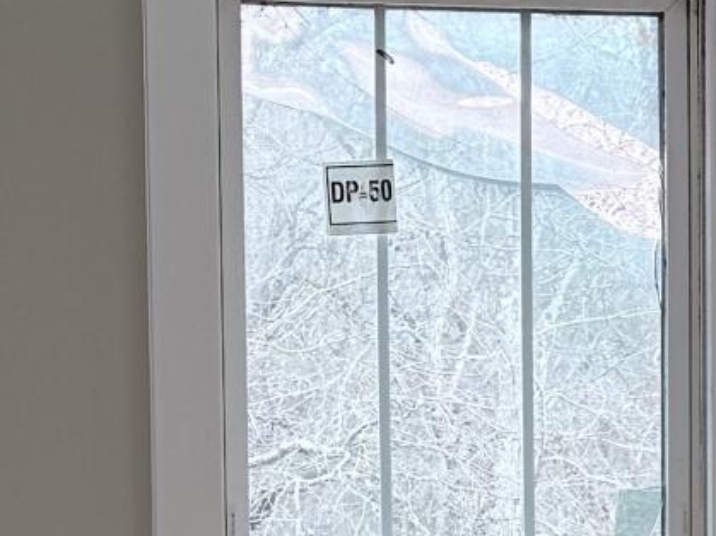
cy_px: 819
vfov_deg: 8.4
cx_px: 376
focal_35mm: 172
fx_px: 3557
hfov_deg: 11.5
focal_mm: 6.76
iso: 64
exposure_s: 1/173
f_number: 1.78
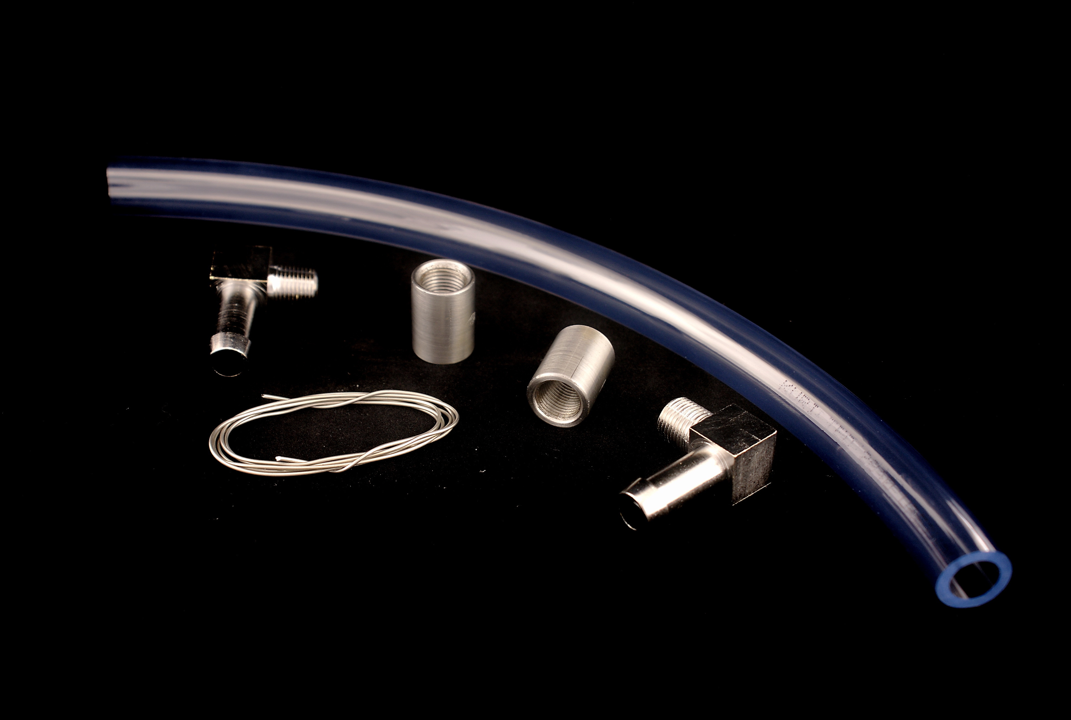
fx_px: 1566
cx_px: 536
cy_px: 360
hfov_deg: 37.8
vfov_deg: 25.9
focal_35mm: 52
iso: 100
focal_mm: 35
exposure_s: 1/10
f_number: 6.3
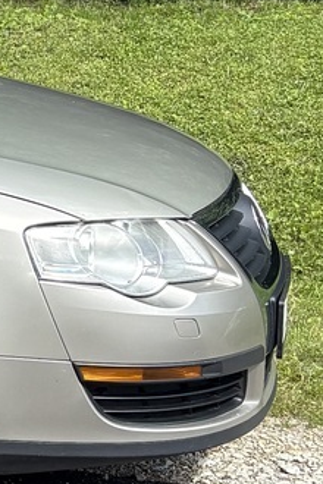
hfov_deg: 9.1
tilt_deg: -10.2
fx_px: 1763
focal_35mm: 131
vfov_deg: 15.6
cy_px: 117
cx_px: -526
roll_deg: +2.0
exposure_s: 1/1550
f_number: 1.6
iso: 64
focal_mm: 5.96
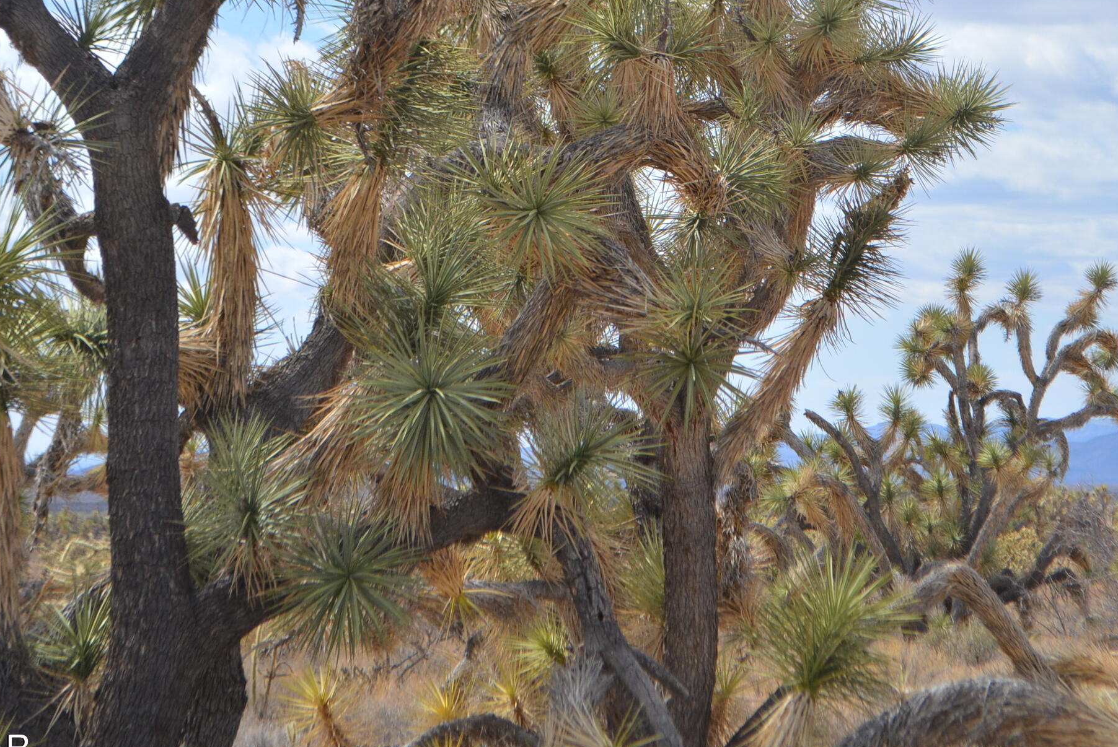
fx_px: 4253
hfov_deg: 14.9
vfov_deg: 10.0
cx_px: 749
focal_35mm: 137
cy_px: 185
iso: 400
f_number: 7.1
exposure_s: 1/2000
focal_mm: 55
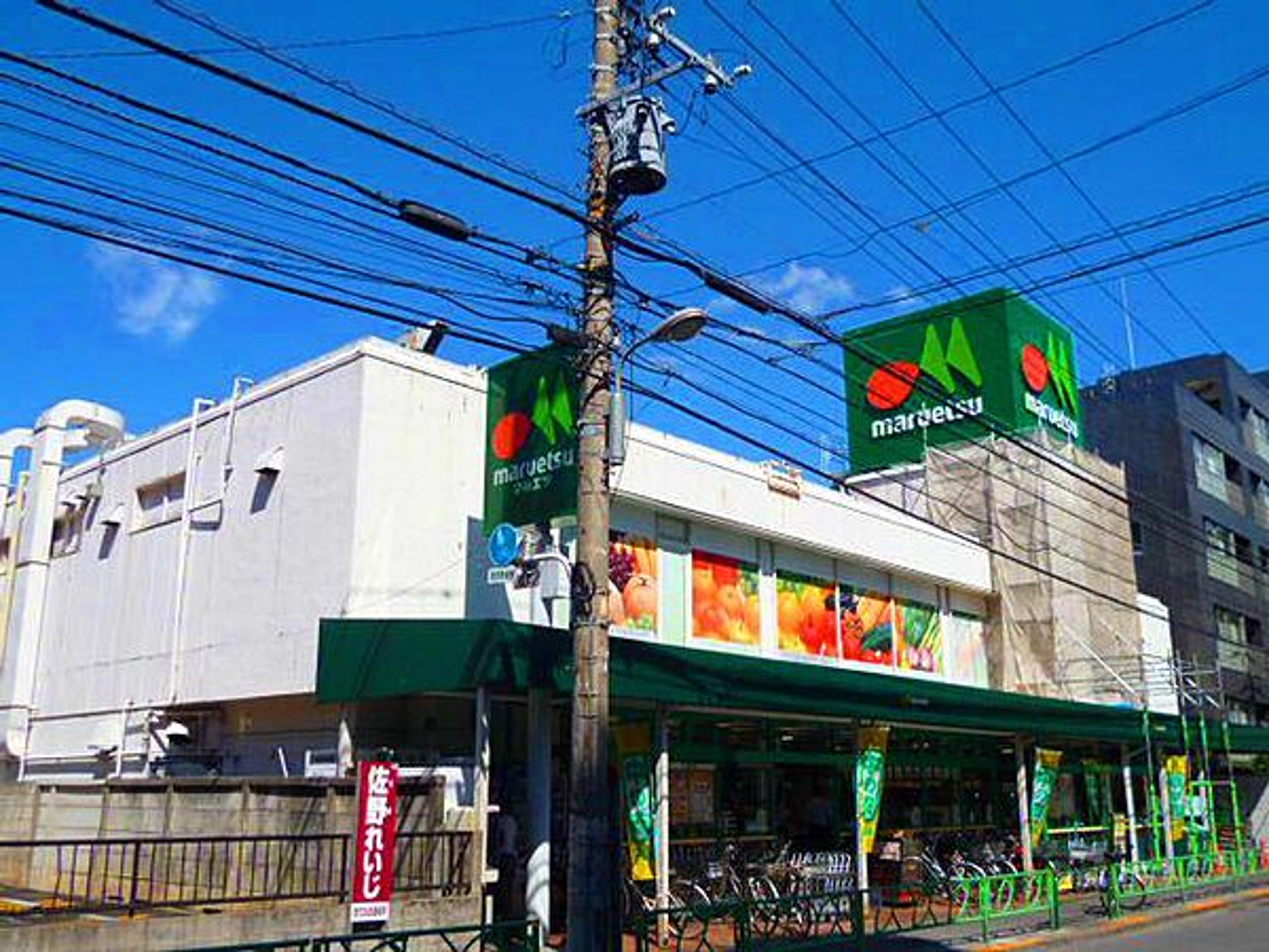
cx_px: 634
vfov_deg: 45.4
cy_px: 476
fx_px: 1136
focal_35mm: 31
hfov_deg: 58.4
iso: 100
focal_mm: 5.6
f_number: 9
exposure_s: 1/200
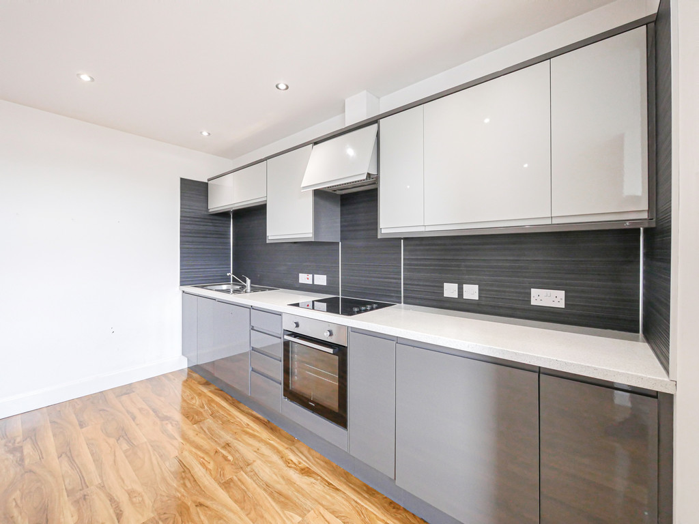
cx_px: 350
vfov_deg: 85.7
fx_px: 283
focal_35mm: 14
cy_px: 262
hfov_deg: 102.1
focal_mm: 7
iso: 2000
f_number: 4
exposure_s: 1/60
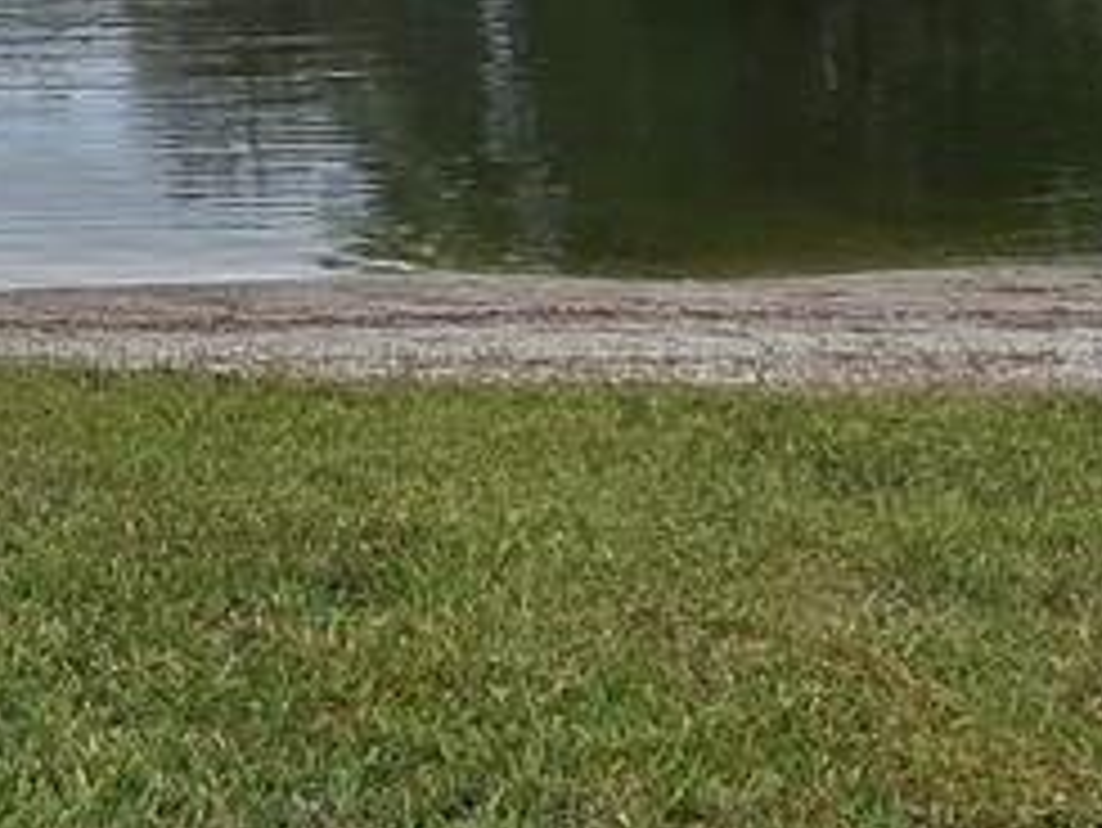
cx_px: -603
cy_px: -54
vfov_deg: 16.9
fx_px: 2707
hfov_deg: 19.6
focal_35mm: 85
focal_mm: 2.2
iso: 50
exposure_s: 1/2000
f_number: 2.2
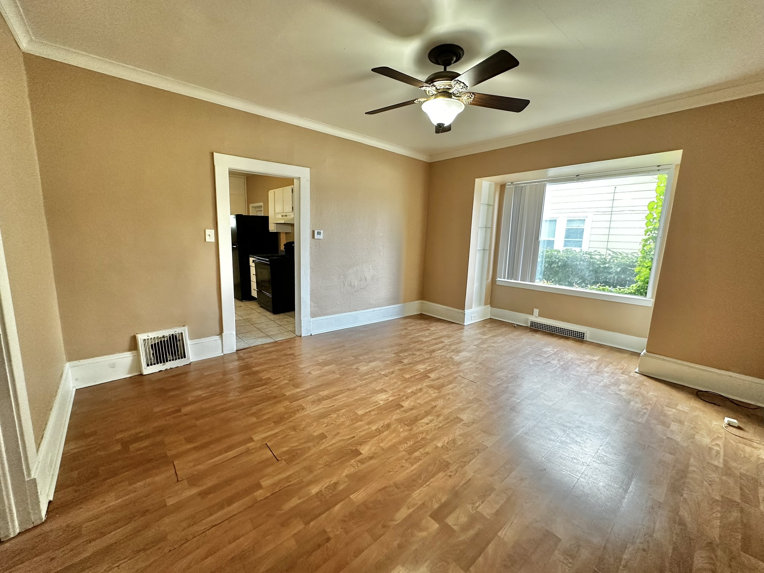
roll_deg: -1.7
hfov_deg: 102.1
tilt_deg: -9.2
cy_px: 286
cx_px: 382
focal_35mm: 14
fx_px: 309
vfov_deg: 85.7
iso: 250
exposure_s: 1/120
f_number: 2.2
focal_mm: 2.22
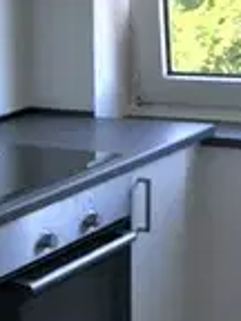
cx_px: -74
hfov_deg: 12.4
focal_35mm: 116
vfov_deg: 16.9
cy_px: 239
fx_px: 1077
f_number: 2.2
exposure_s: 1/100
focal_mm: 4.15
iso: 50
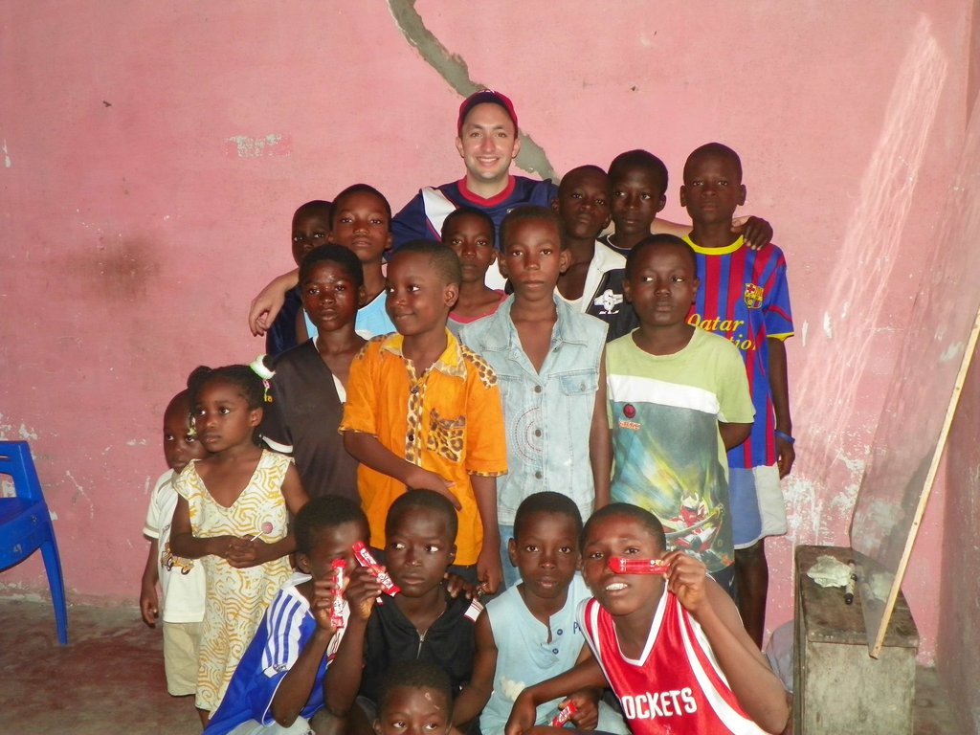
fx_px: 1104
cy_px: 368
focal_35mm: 39
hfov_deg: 47.9
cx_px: 490
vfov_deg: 36.8
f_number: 3.2
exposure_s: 1/160
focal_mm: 6.9
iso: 200
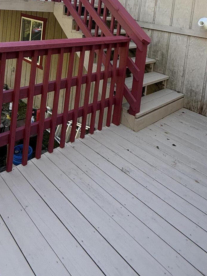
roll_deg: -6.4
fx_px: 239
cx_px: 81
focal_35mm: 30
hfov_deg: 46.5
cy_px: 20
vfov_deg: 51.8
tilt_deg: -3.3
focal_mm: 2.22
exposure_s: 1/118
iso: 64
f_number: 2.2
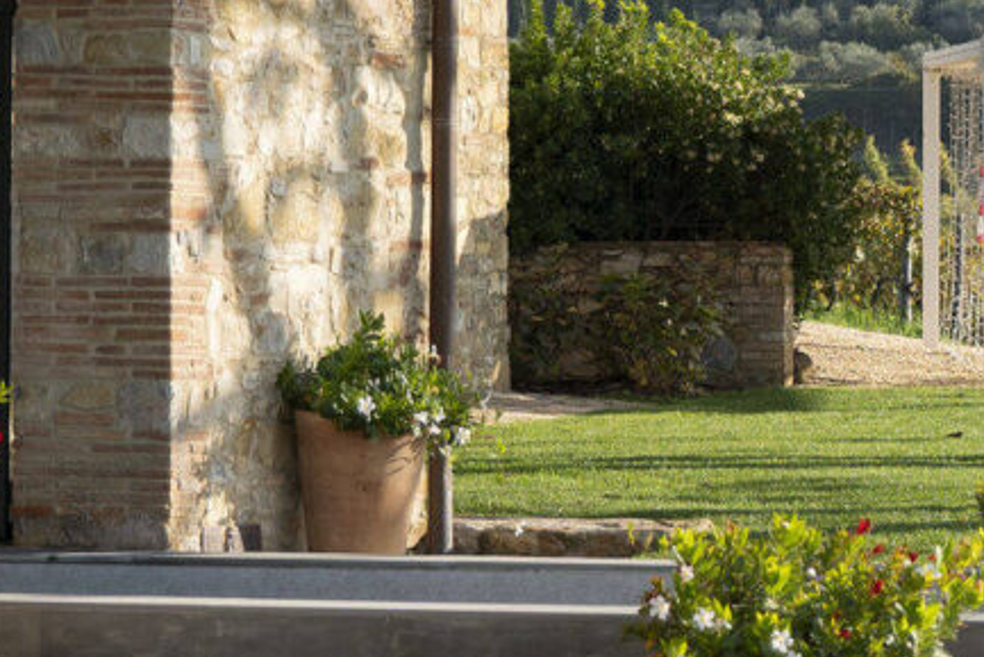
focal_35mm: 195
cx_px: 1150
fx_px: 5331
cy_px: 145
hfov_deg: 10.4
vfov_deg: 7.0
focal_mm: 55
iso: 125
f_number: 4
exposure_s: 1/800
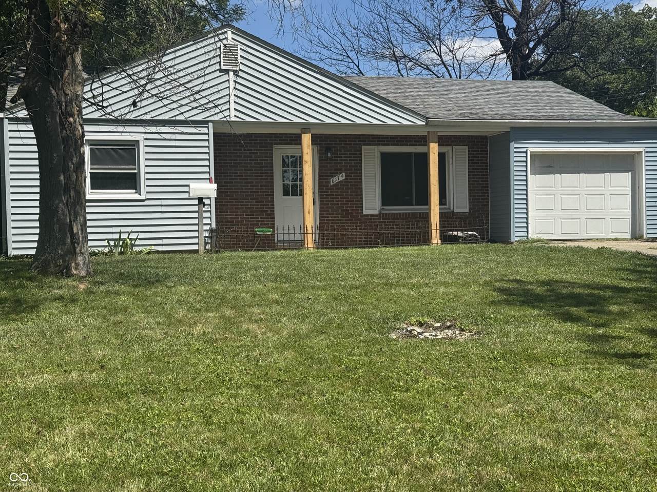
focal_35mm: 48
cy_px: 246
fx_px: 911
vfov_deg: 30.3
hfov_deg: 39.7
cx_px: 328
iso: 64
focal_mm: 6.76
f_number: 1.78
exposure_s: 1/4310
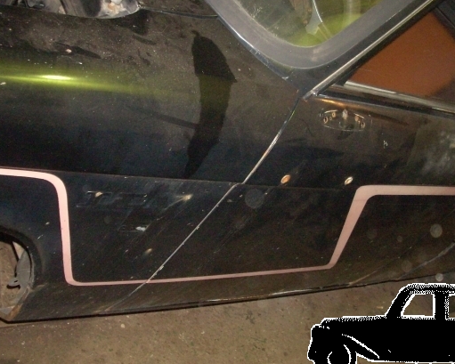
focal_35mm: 53
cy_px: 143
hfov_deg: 35.4
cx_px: 226
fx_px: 714
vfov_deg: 28.5
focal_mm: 6.2
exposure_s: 1/60
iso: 400
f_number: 2.8
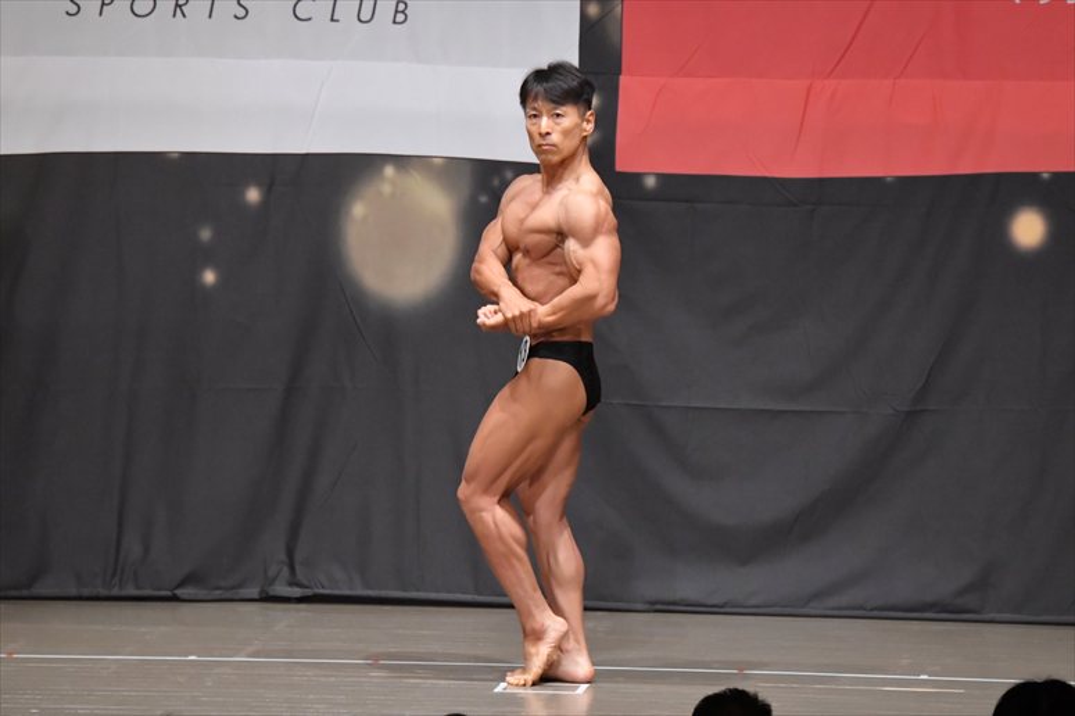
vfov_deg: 6.1
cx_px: 538
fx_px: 6716
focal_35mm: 225
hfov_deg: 9.2
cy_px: 358
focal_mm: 150
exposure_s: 1/400
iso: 6400
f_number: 5.6
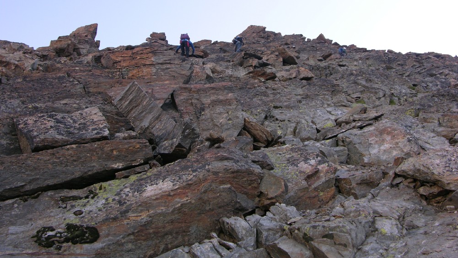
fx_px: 474
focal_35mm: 39
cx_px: 227
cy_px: 94
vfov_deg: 30.3
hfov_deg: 51.6
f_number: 4
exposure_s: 1/78
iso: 50
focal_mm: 8.9
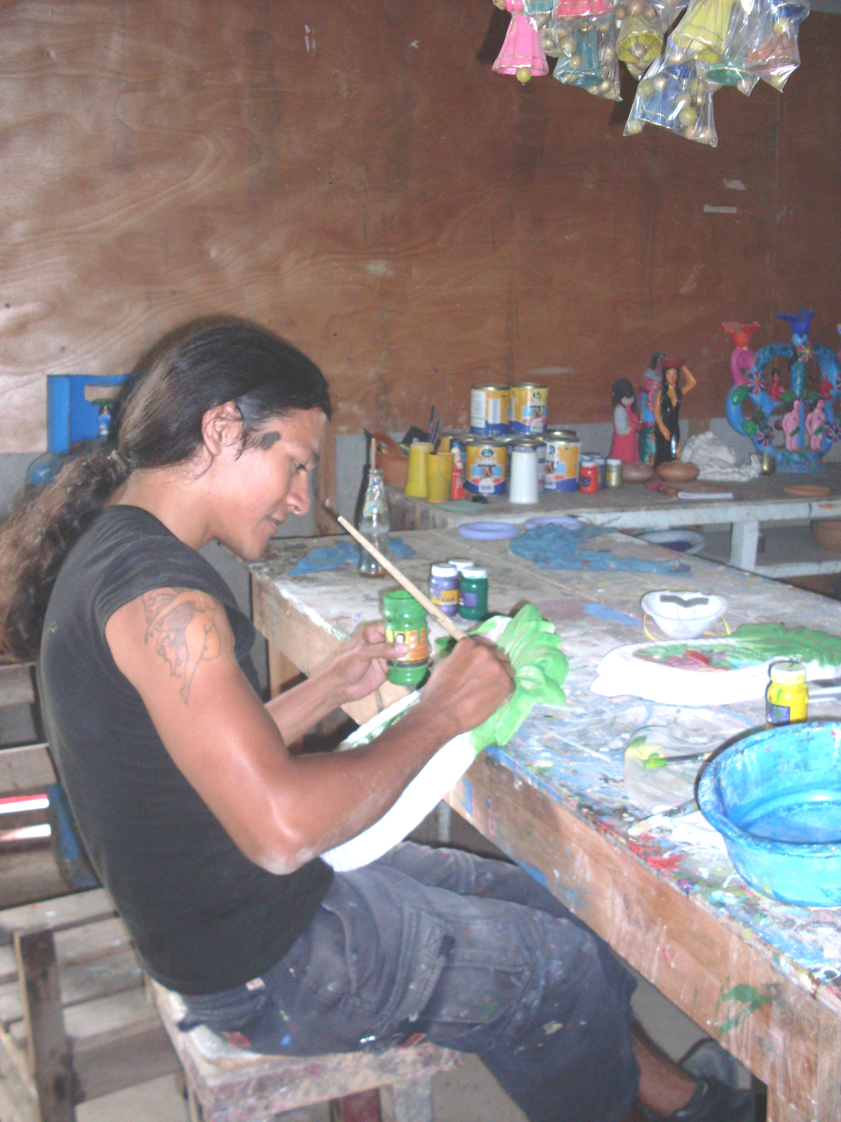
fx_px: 1231
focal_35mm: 38
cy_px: 561
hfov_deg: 37.7
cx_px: 420
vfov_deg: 49.0
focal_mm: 6.3
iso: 100
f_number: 2.8
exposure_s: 1/45
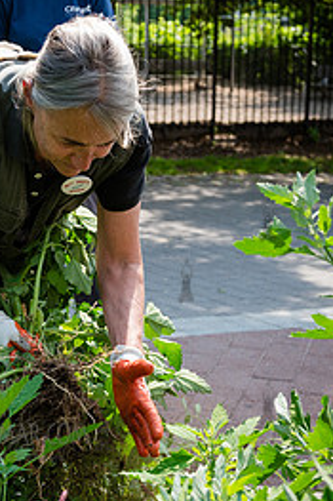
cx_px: 60
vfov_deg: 23.1
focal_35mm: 88
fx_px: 1223
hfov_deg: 15.4
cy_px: 219
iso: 500
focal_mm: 34
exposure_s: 1/1000
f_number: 4
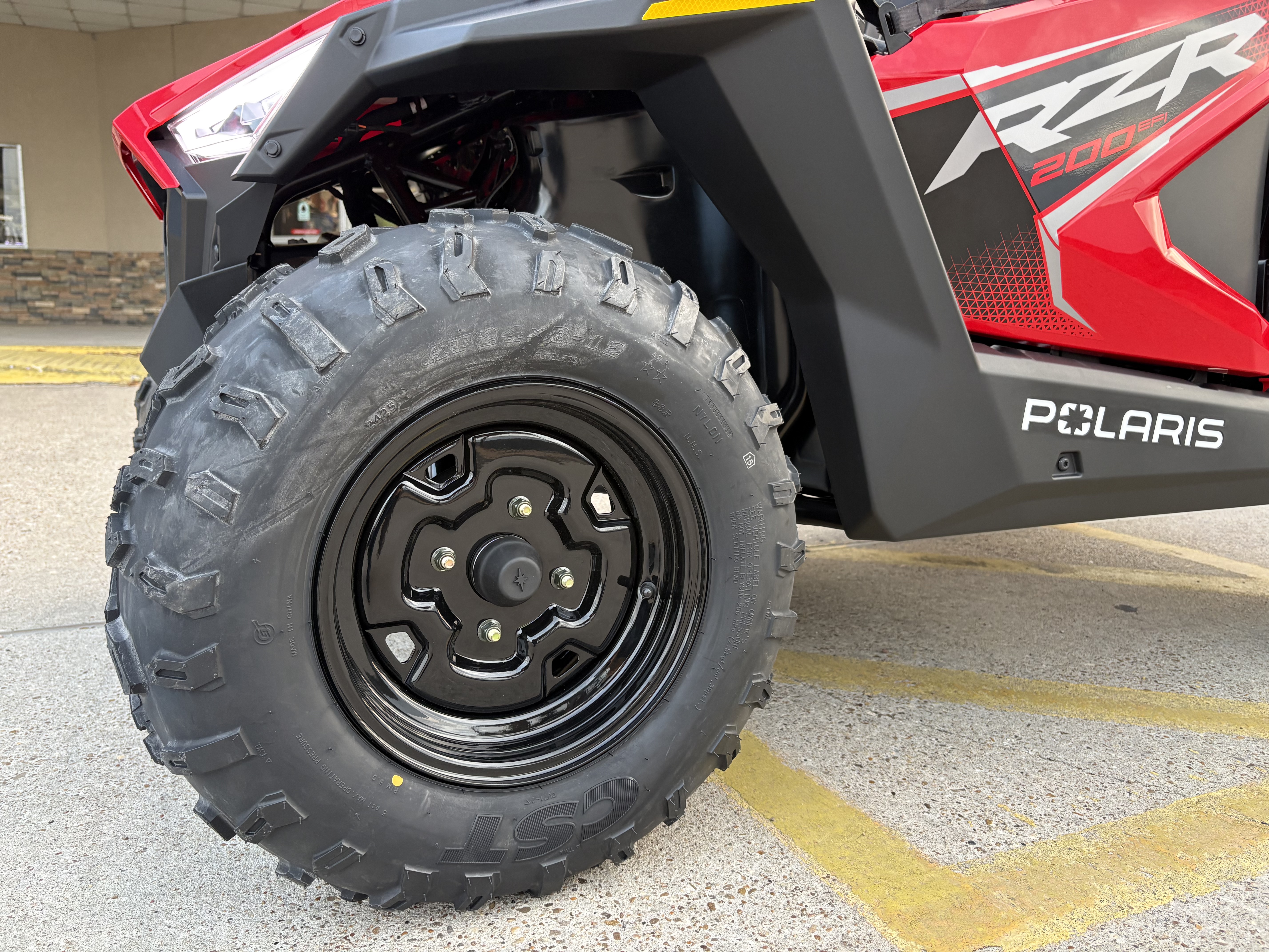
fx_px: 953
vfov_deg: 53.1
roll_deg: -0.5
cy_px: 476
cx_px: 634
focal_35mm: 26
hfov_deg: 67.3
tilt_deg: -8.6
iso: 125
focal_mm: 5.96
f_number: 1.6
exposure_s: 1/66
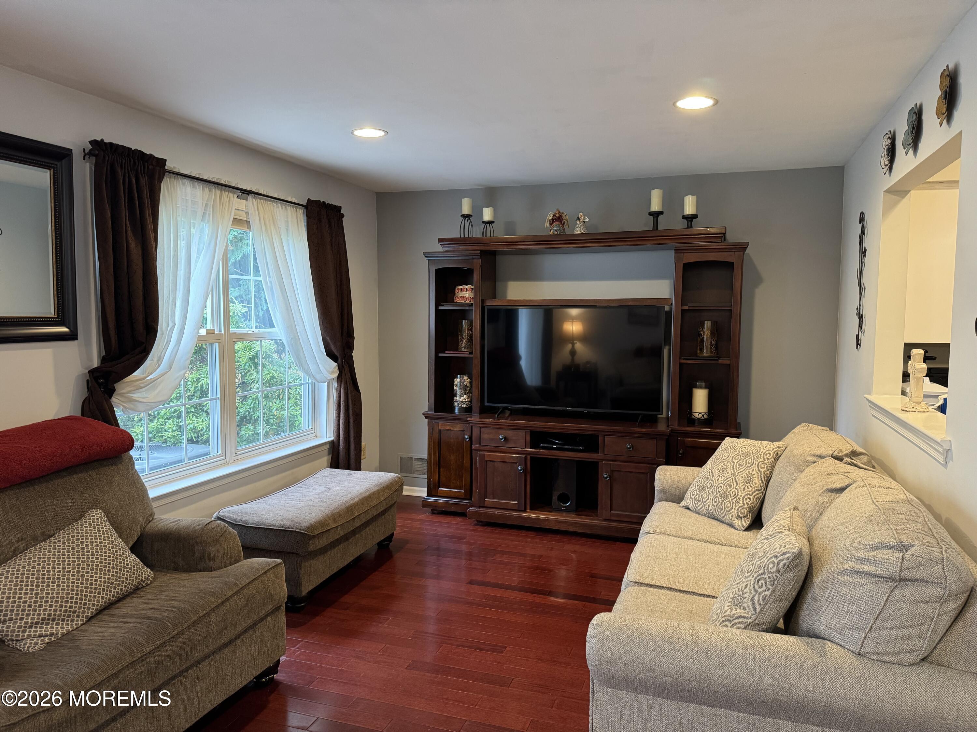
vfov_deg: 56.8
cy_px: 366
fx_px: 677
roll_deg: -1.0
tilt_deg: -6.4
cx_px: 488
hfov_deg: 71.6
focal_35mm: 24
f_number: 1.78
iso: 320
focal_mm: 6.76
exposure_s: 1/60
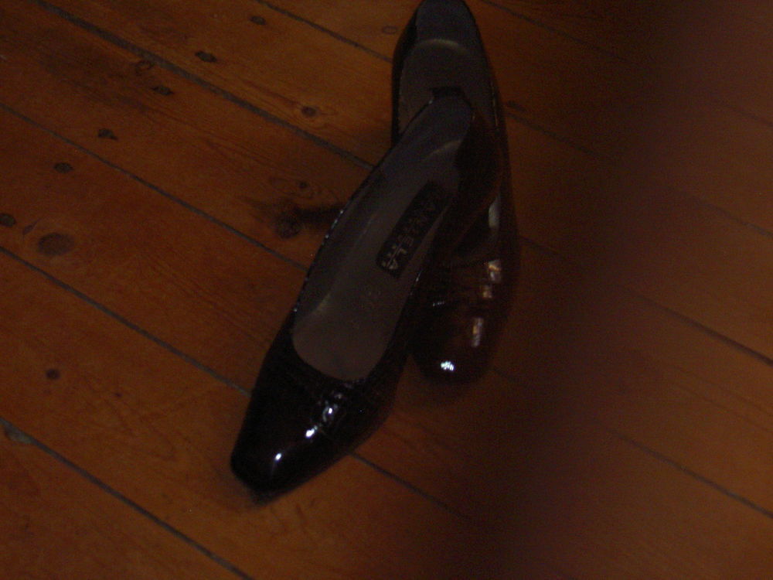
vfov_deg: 26.6
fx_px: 1228
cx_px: 386
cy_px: 290
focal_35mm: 55
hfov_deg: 34.9
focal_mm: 11.3
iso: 200
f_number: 3.3
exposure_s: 1/60
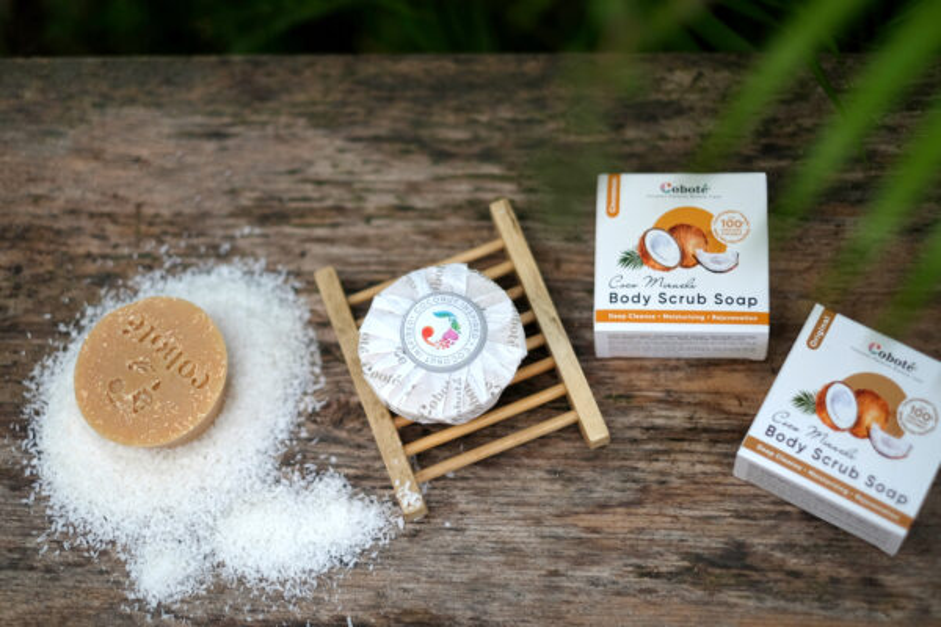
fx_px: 1385
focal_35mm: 53
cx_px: 470
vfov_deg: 25.5
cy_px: 314
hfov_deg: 37.5
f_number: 1.6
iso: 200
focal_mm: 35
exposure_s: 1/950
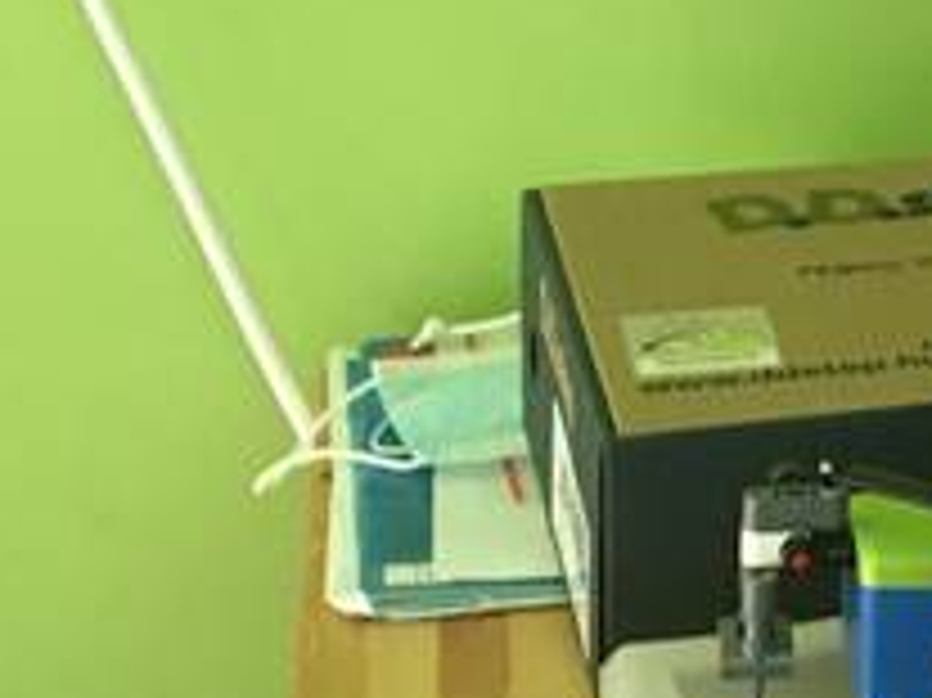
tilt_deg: -11.2
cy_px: -92
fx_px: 3390
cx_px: 1364
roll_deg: -1.9
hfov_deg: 14.7
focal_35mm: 126
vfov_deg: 11.6
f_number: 2.2
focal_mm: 4.15
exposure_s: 1/17
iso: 200
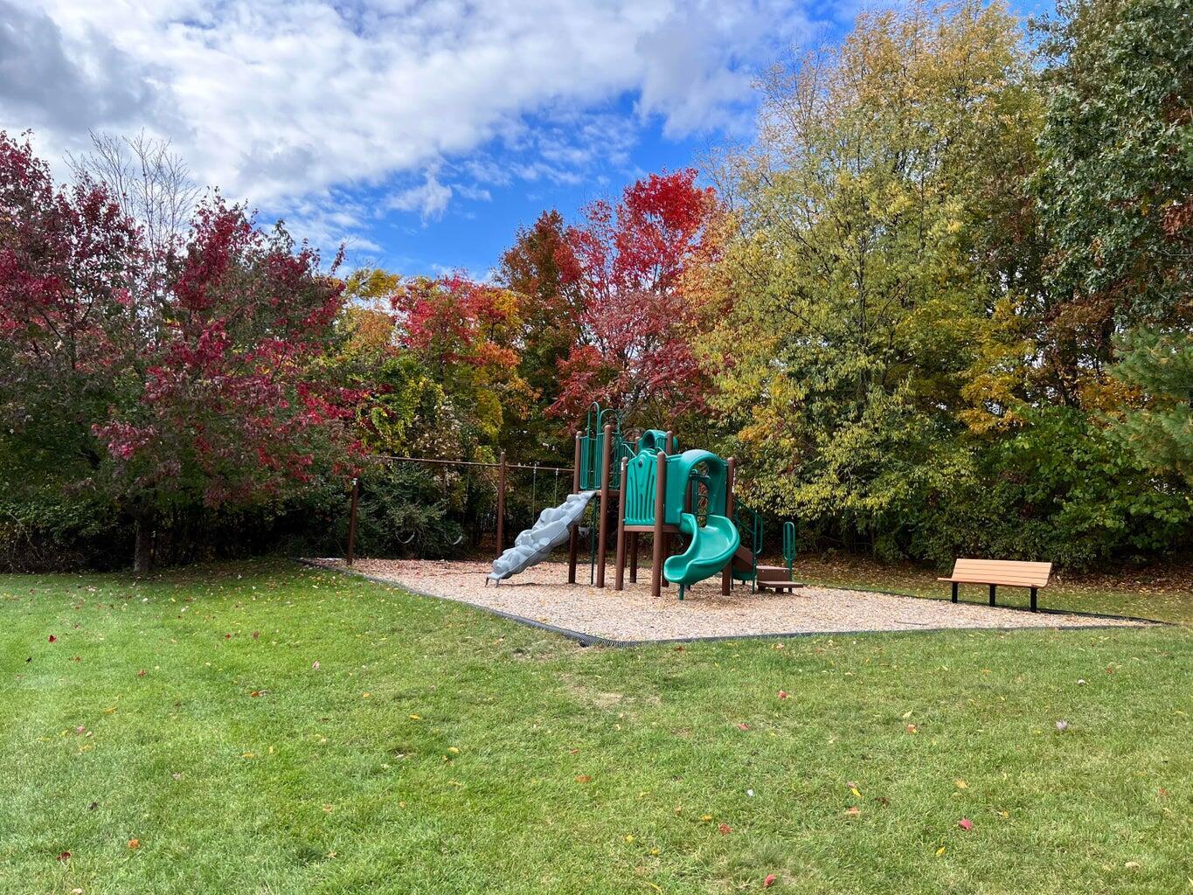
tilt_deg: +4.6
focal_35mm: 26
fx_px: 896
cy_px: 448
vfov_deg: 53.1
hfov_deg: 67.3
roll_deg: -2.5
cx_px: 596
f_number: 1.5
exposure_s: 1/1209
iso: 50
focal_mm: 5.7
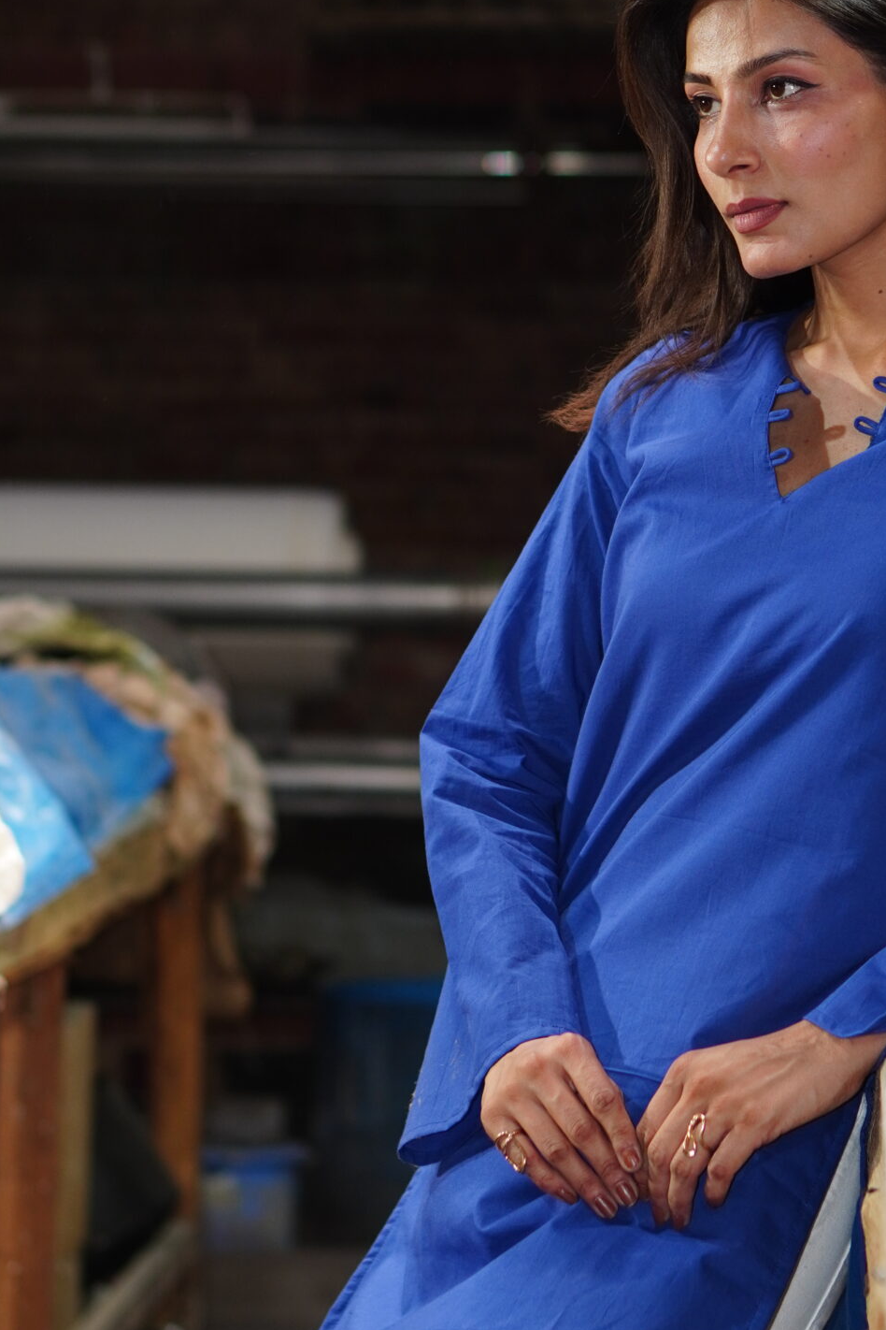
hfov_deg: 10.1
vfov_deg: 15.2
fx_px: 4983
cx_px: 720
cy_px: 496
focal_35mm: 135
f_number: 2.2
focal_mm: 50
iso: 250
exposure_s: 1/125
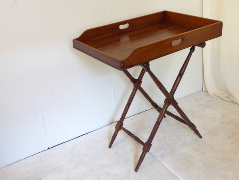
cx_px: 120
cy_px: 90
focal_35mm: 40
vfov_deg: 36.0
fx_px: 276
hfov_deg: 46.8
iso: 400
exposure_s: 1/10
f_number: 3.8
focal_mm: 7.2
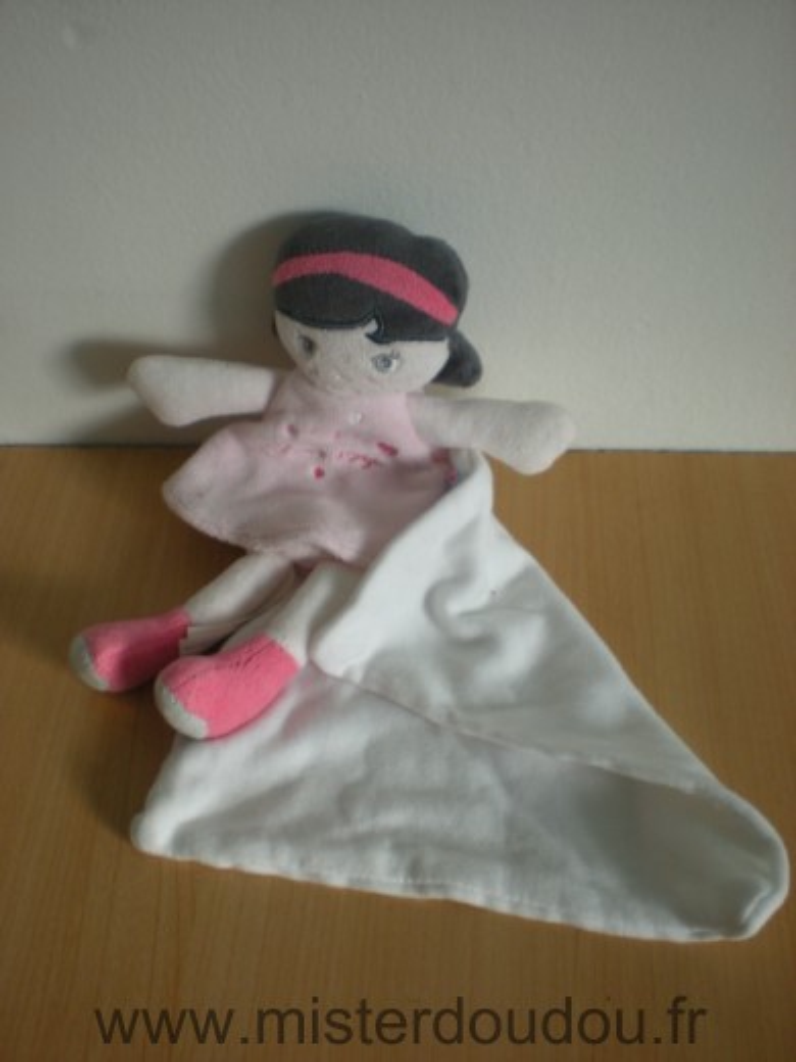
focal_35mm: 38
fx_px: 1165
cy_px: 531
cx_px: 398
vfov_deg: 49.0
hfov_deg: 37.7
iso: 160
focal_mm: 6.3
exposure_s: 1/61
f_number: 3.1
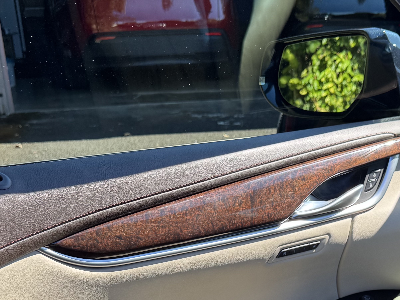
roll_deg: +0.9
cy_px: 302
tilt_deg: -27.0
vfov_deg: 24.5
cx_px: 241
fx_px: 659
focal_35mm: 57
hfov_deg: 33.7
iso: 80
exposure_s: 1/995
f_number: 1.78
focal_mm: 6.76
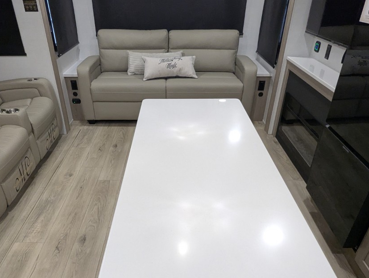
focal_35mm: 27
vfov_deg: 50.8
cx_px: 163
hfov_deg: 65.1
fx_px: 288
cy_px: 177
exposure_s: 1/99.1
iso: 309
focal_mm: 2.35
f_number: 2.2
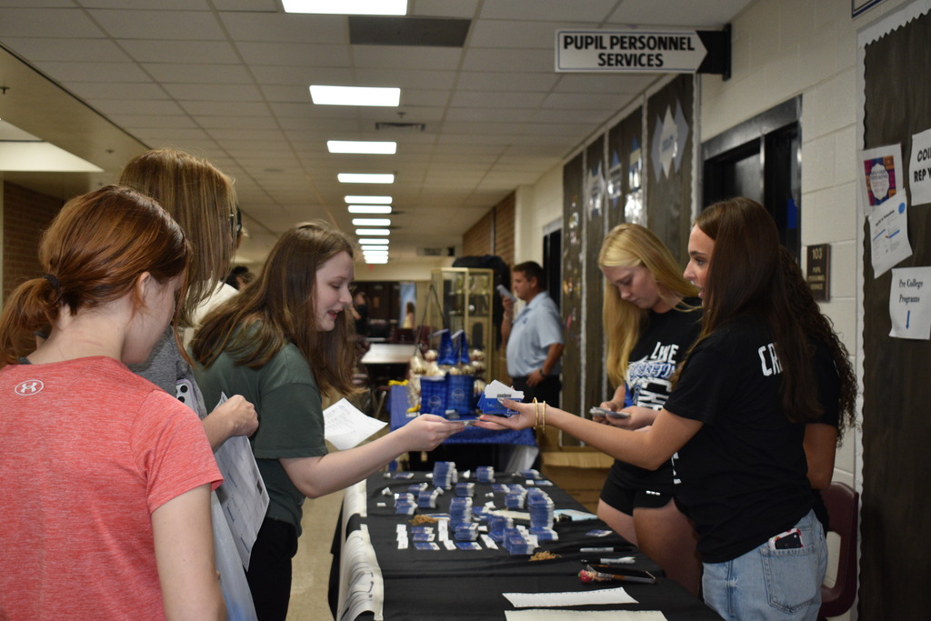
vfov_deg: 29.9
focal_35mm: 45
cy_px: 310
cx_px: 466
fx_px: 1164
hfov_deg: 43.6
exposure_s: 1/125
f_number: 4.2
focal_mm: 30
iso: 800
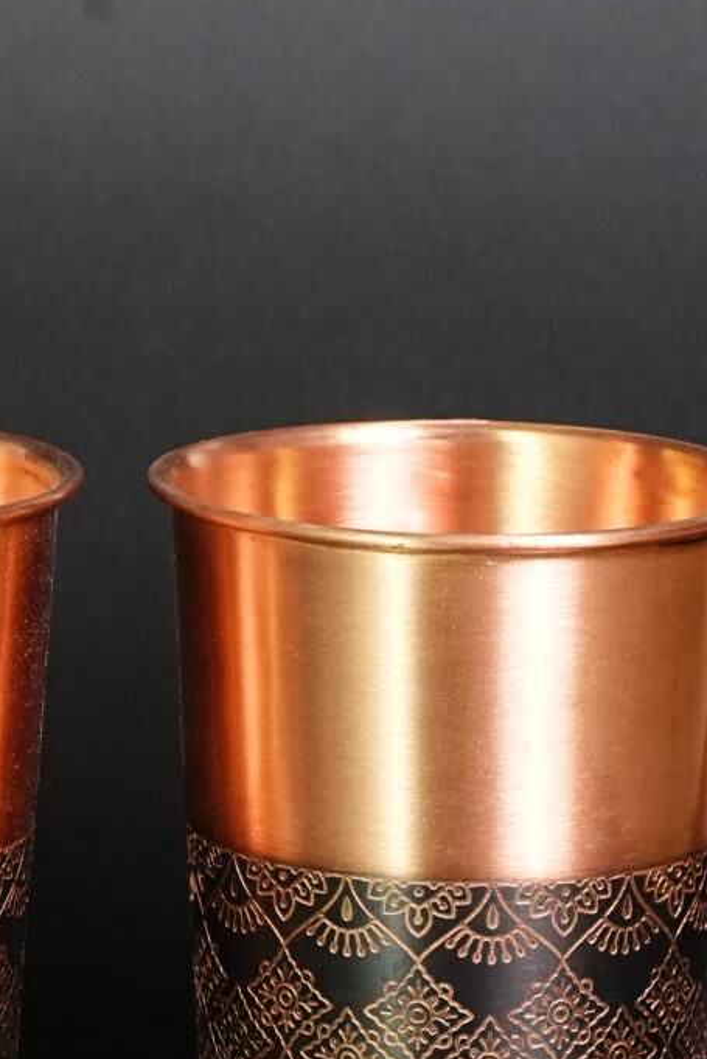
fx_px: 9392
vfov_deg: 6.4
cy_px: 33
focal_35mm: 319
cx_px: -203
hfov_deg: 4.3
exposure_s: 1/80
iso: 2000
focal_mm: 85
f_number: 10
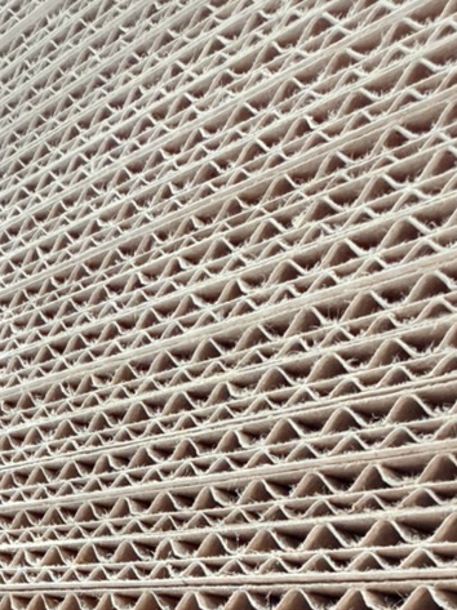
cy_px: 627
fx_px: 917
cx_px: 143
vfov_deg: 33.3
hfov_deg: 27.8
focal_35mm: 52
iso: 320
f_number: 2.2
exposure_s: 1/103
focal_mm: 2.22
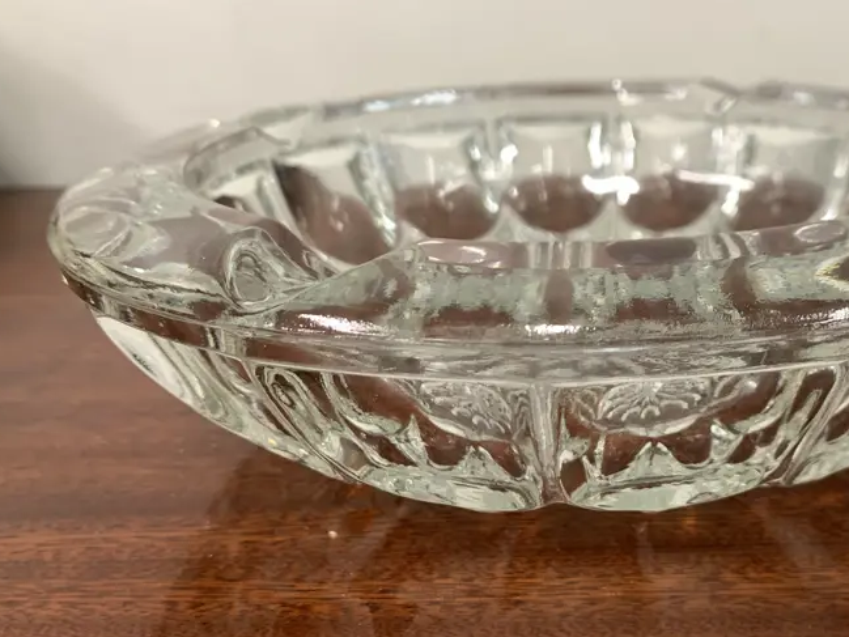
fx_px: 1006
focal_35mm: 41
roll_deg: +0.4
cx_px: 608
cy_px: 335
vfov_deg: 35.1
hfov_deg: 44.6
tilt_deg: -21.8
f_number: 1.8
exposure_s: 1/50
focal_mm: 4.25
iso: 100
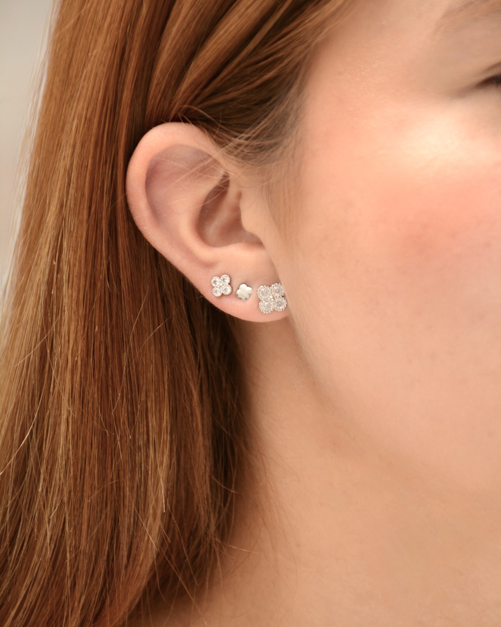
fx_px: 4392
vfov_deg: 8.2
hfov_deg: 6.5
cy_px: 312
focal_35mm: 237
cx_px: 251
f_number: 5.6
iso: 500
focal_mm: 140
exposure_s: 1/500
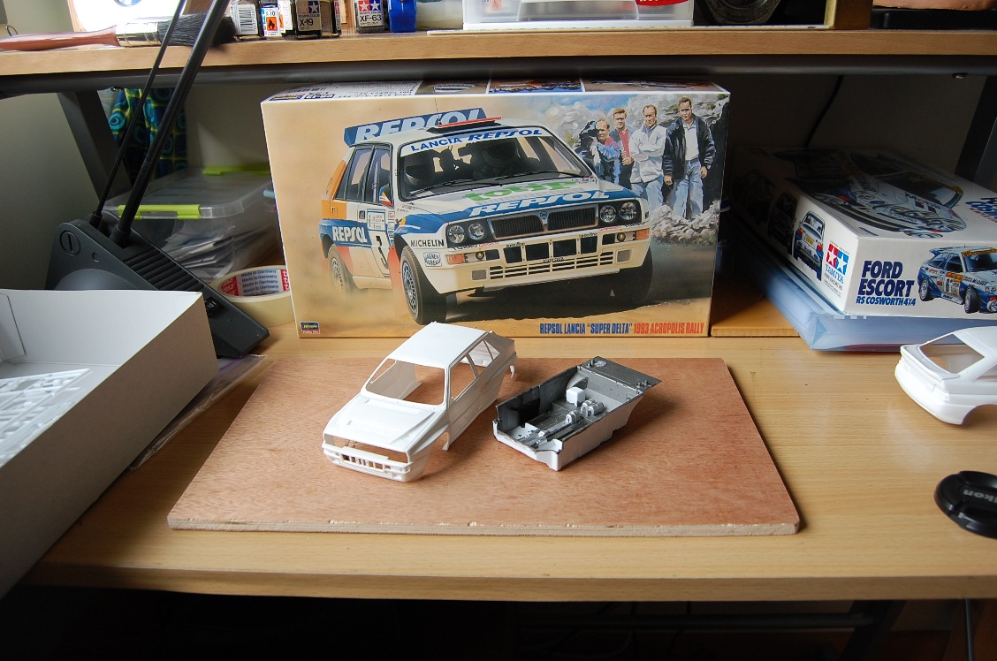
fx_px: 746
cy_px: 330
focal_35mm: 27
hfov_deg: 67.5
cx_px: 498
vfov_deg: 47.8
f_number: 5.6
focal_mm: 18
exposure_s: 1/125
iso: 360
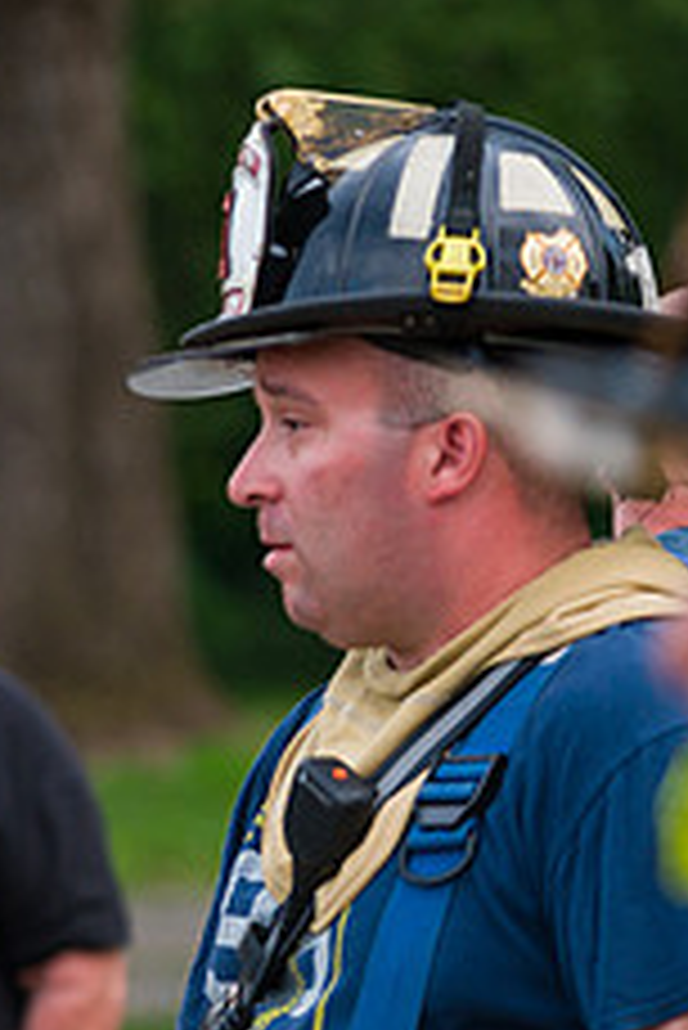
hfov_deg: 4.8
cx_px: -598
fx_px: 8100
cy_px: 679
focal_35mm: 283
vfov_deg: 7.3
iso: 500
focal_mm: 112
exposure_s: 1/250
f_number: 3.2
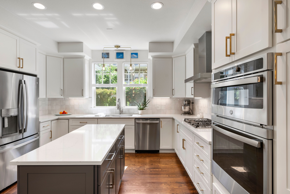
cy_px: 97
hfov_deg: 90.0
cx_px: 145
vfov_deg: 67.5
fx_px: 145
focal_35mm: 18
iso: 400
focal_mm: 18
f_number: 8
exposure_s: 1/8
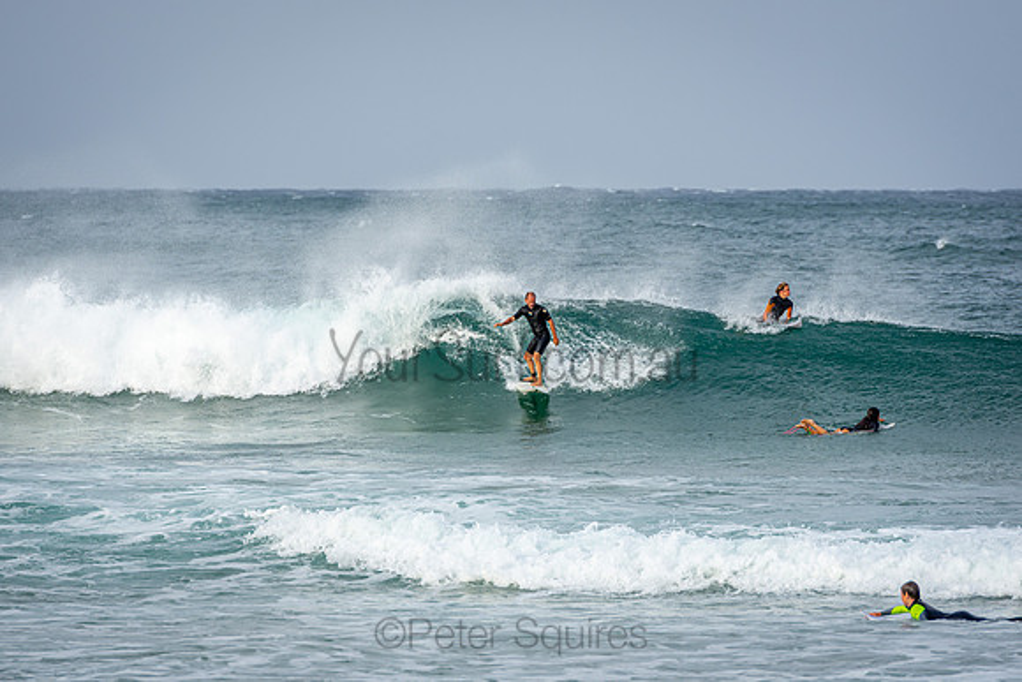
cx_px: 511
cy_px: 341
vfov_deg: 4.3
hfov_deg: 6.4
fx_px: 9122
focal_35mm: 321
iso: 200
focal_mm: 200
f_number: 5
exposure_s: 1/1600
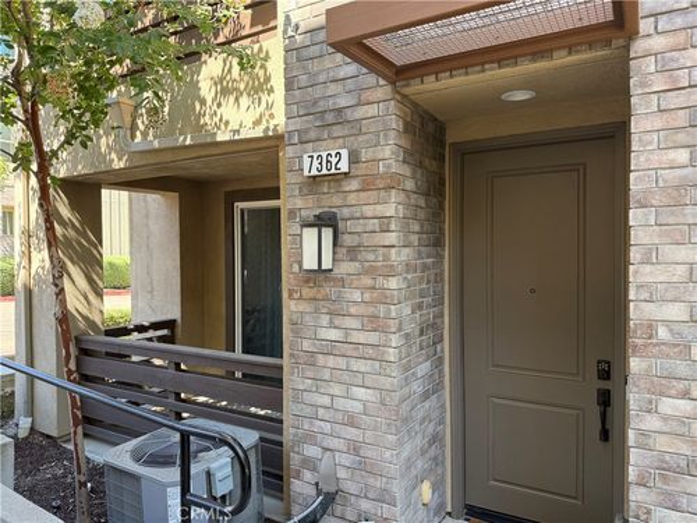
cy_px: 262
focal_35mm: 24
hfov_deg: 71.6
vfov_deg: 56.8
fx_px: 483
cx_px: 348
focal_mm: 6.76
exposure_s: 1/243
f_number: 1.78
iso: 125
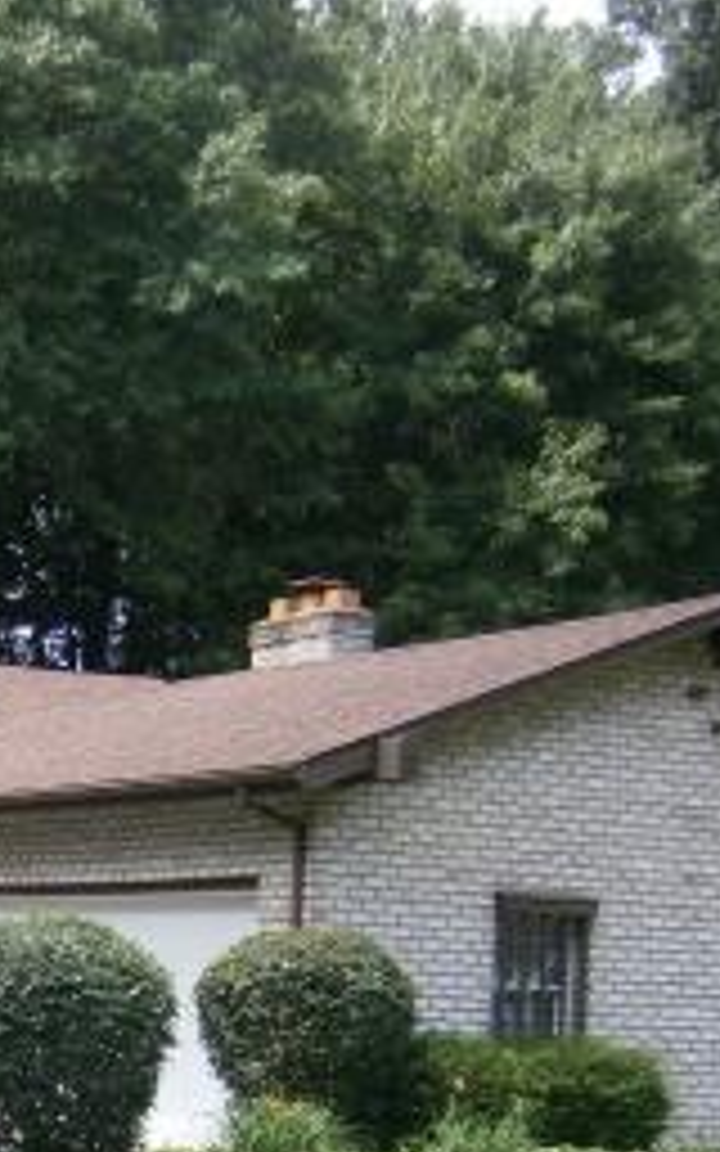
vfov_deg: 24.4
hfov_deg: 15.3
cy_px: 1071
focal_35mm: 82
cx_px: -166
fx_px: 2574
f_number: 2.9
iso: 80
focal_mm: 5.5
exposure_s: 1/250
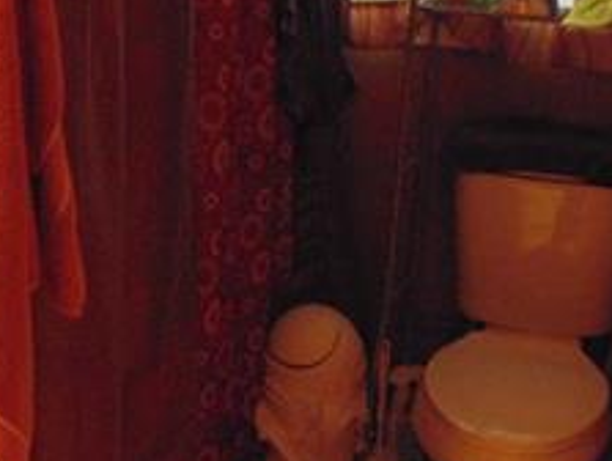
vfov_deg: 23.2
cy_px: 145
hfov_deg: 30.3
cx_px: 178
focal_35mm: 63
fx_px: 1116
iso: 400
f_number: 3.1
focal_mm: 4
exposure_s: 1/10
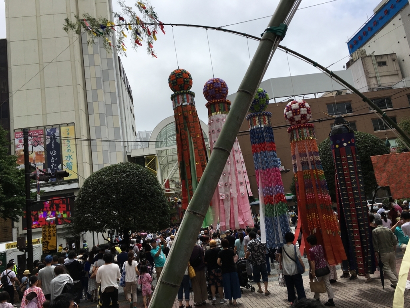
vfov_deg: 48.2
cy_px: 154
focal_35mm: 29
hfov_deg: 61.7
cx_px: 205
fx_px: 343
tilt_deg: +12.2
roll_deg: +8.4
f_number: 2.2
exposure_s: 1/2564
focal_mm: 4.15
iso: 25
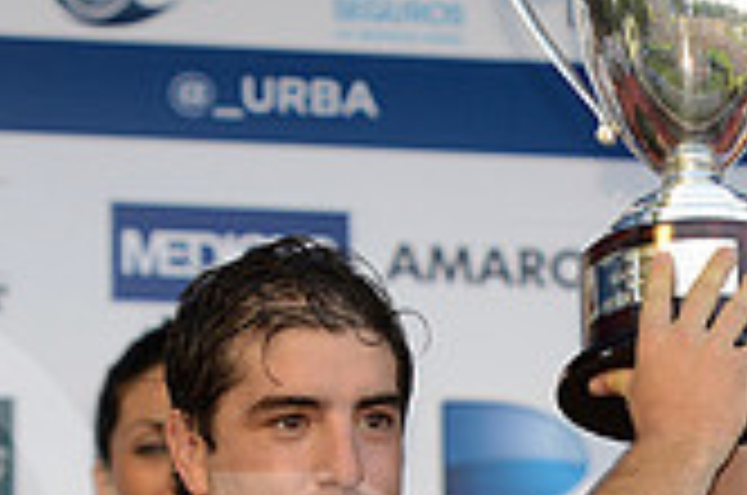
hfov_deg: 4.7
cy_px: 605
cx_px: 576
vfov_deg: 3.1
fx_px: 9071
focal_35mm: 438
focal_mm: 125
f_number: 2.8
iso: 400
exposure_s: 1/160
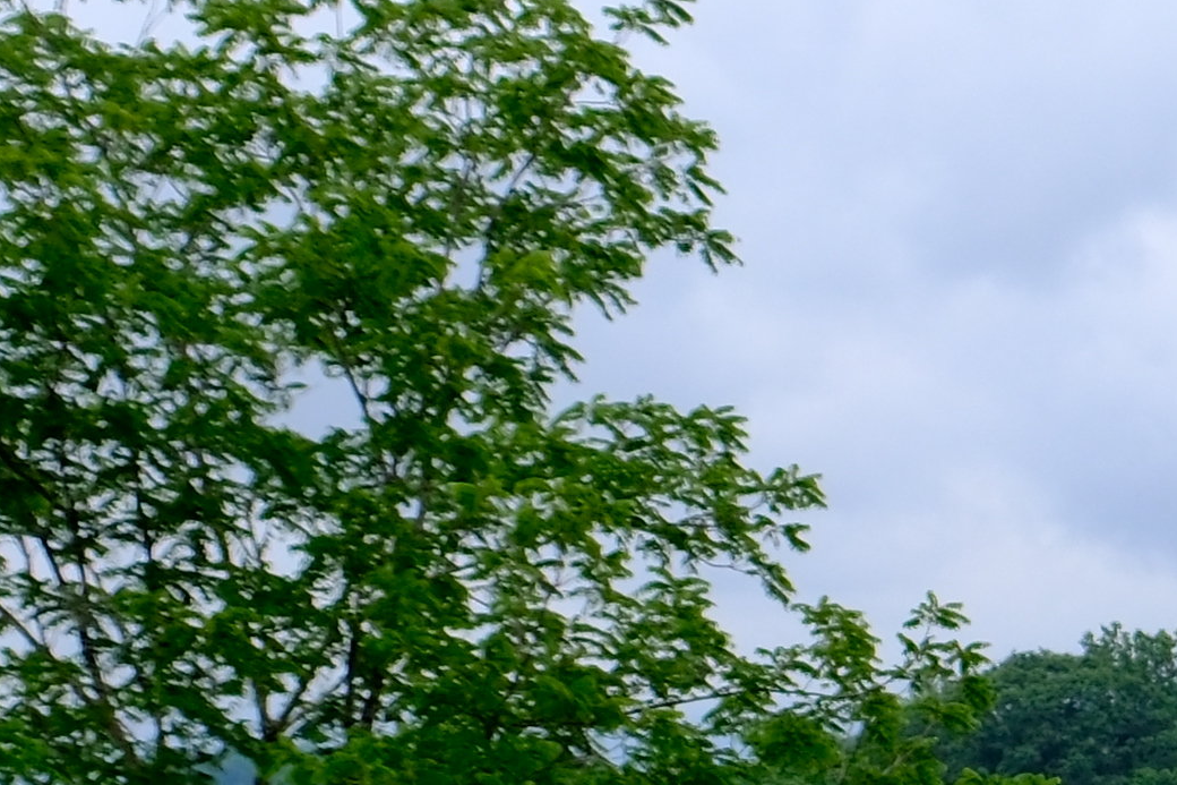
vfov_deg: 8.1
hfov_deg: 11.1
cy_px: 1048
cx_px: 2402
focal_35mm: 168
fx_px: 5491
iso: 320
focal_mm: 18.8
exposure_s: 1/850
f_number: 5.6
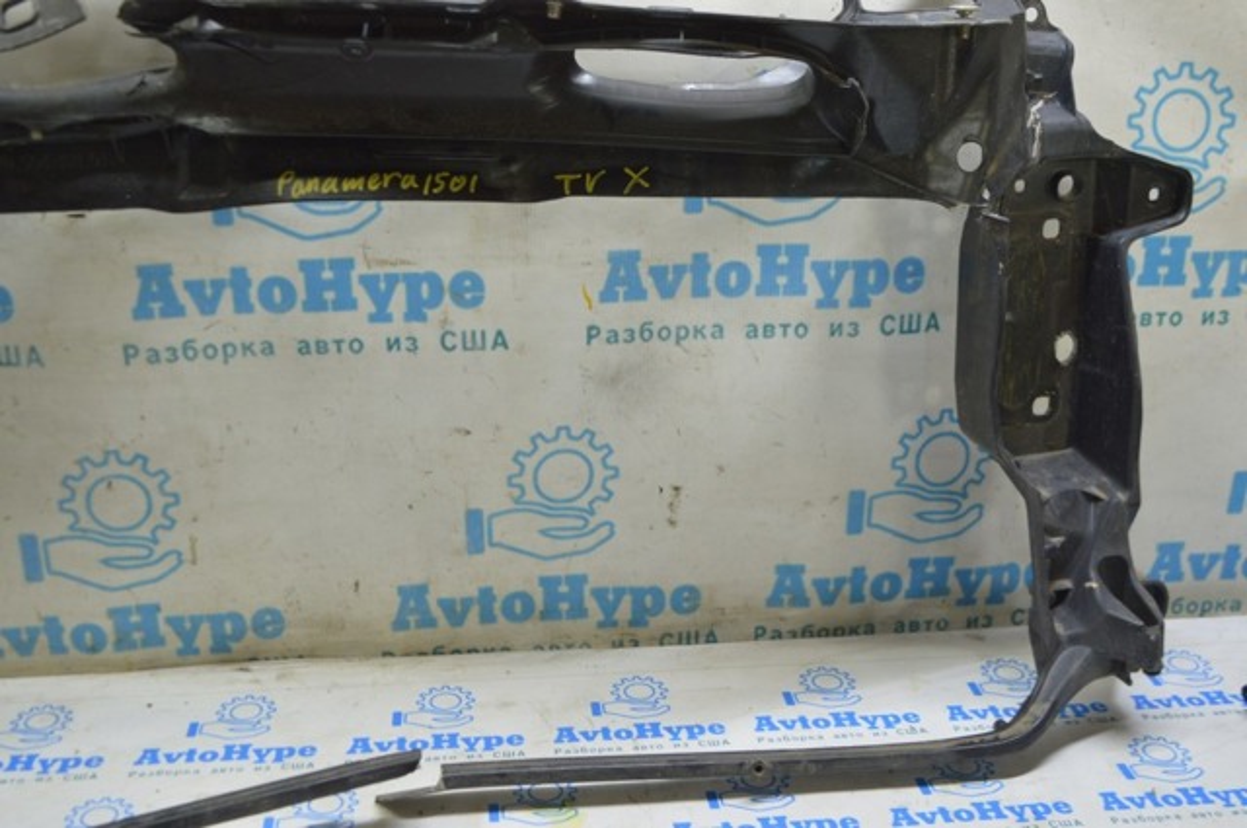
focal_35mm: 42
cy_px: 414
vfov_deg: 31.8
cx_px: 624
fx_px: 1453
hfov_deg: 46.5
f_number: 5.6
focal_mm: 28
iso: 400
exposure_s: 1/20
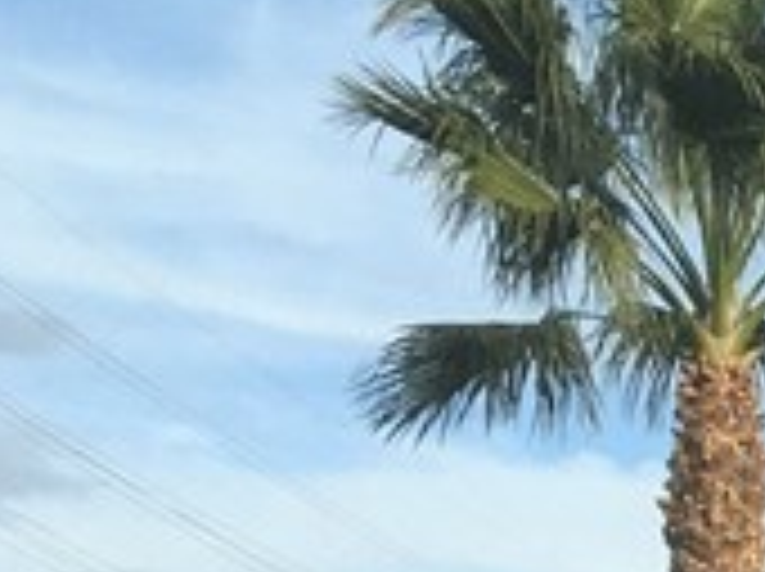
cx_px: 2106
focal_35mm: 175
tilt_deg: +2.7
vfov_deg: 8.2
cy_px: 977
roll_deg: -0.9
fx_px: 3862
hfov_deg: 9.5
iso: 25
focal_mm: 4.15
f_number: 2.2
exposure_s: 1/938
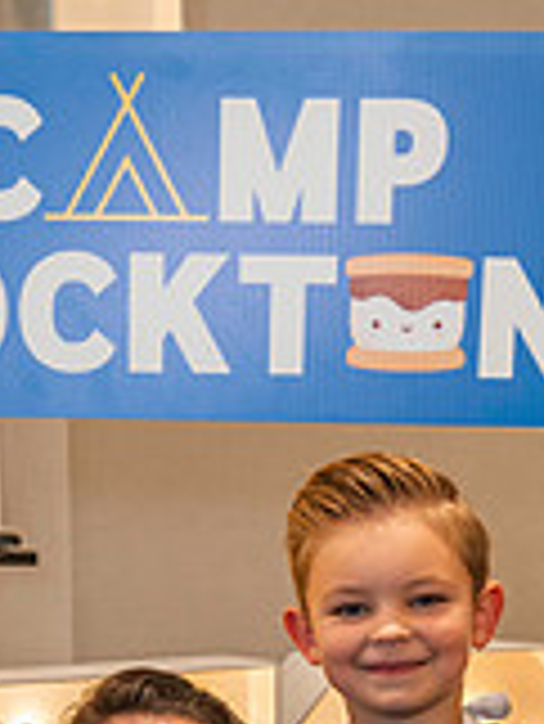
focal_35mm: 86
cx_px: 171
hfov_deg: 17.1
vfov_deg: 21.4
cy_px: 823
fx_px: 1800
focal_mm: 32
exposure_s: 1/160
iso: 1000
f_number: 4
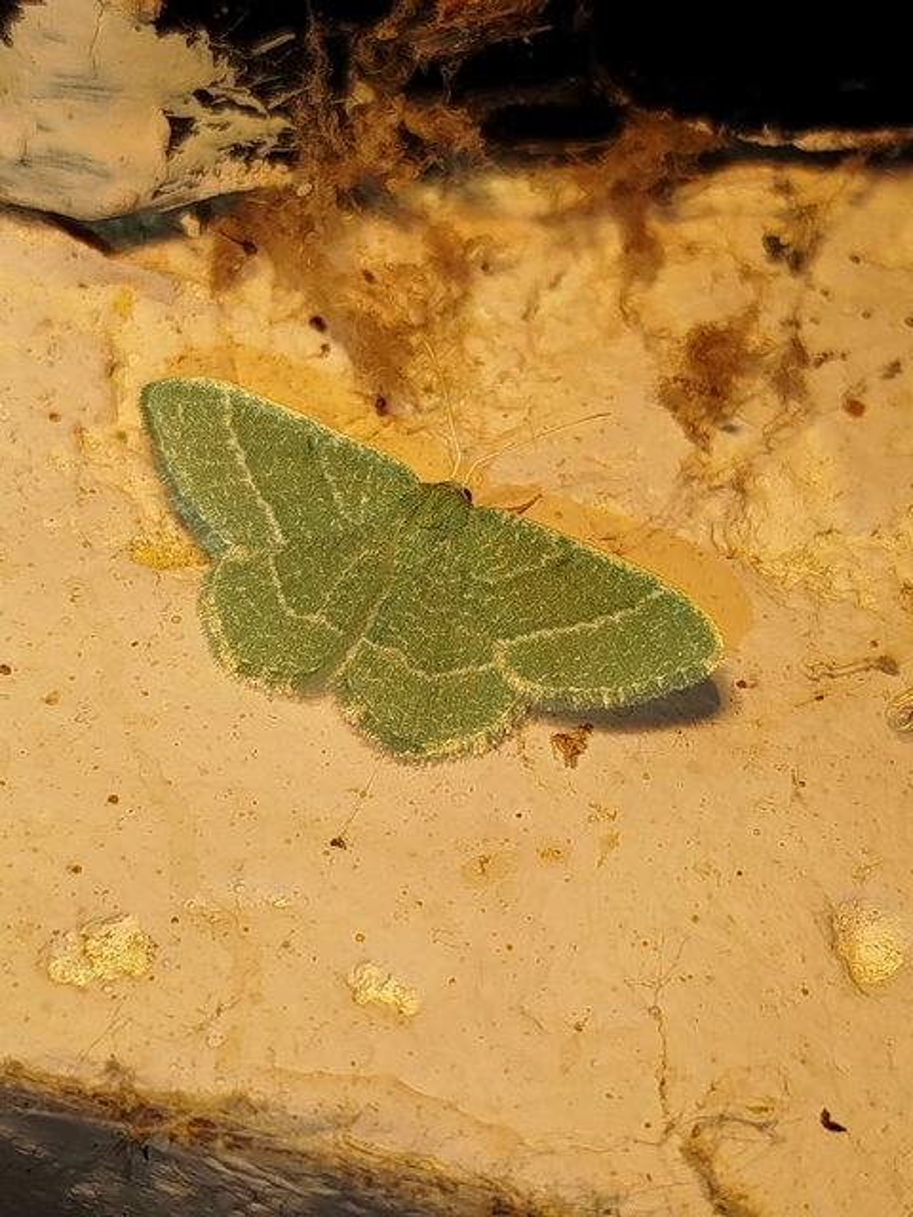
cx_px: 456
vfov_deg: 26.3
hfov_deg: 19.9
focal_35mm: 74
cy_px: 608
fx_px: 2602
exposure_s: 1/148
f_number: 1.7
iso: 50
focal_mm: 5.31
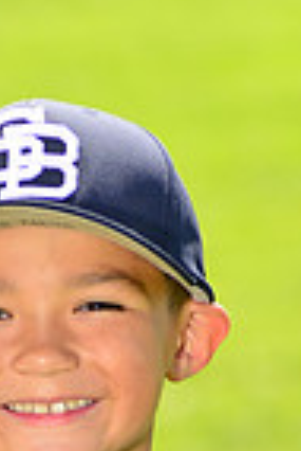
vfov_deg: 3.5
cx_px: 100
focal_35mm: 591
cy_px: 565
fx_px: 7394
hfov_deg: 2.3
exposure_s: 1/250
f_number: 5
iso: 100
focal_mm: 145
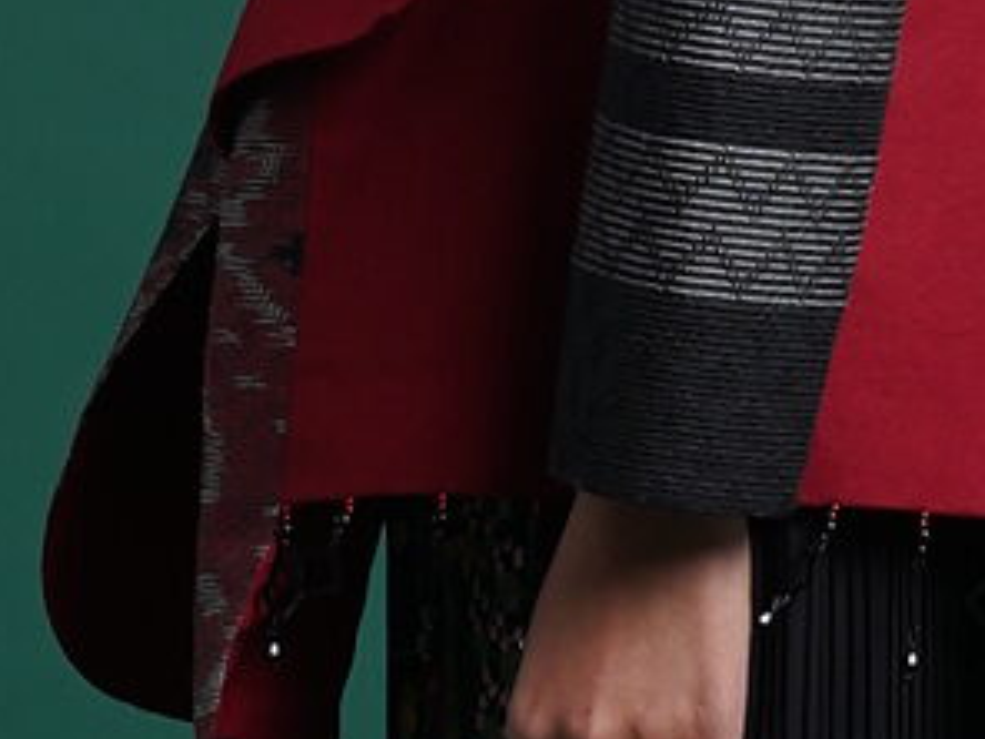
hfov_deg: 4.6
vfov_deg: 3.5
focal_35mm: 428
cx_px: 885
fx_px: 12179
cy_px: 360
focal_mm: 45
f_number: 10
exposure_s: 1/125
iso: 200
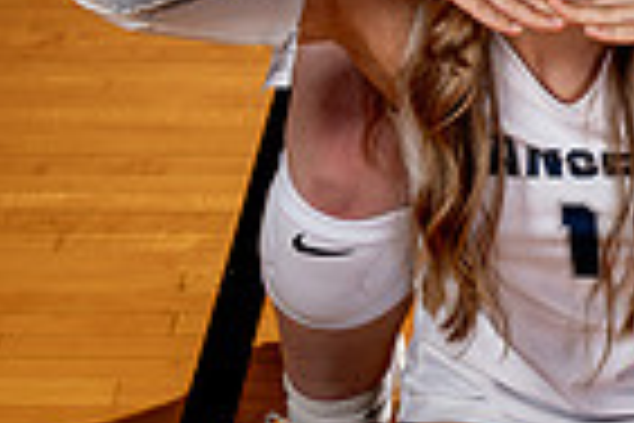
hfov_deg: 10.5
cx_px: 589
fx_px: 3416
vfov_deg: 6.8
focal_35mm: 194
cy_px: -490
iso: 100
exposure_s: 1/250
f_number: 8
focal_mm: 61
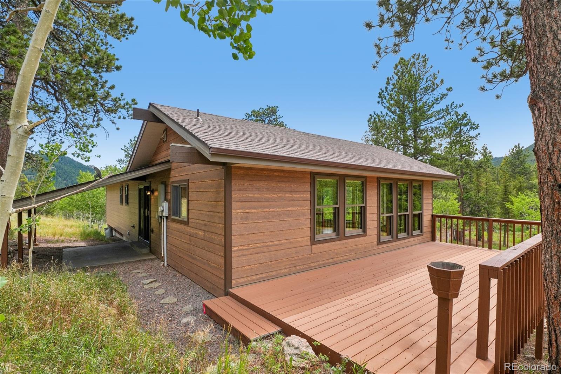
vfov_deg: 72.0
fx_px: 257
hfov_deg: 95.0
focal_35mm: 16
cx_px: 280
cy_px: 187
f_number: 8
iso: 100
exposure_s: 1/250
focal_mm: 11
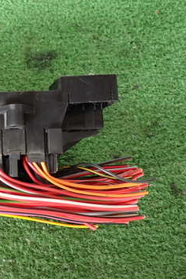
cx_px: -36
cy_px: 159
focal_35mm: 44
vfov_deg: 44.4
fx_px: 342
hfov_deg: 27.0
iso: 125
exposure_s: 1/60
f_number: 2
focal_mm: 4.5
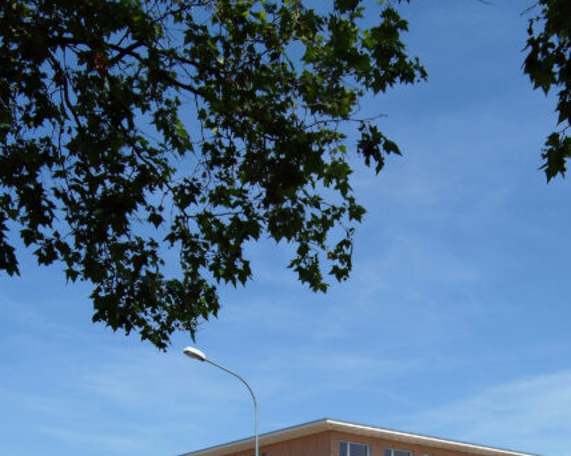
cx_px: 367
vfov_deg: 27.0
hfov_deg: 34.5
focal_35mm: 54
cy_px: 418
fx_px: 912
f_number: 8
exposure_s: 1/250
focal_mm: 16
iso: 100
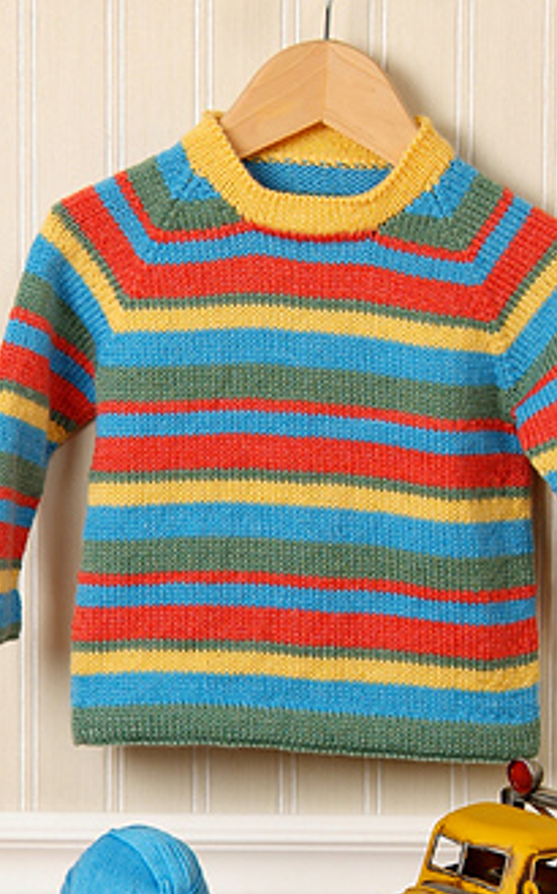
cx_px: 389
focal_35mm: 155
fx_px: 3773
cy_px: 361
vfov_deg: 13.5
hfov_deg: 8.4
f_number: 6.7
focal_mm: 52
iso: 100
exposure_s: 1/60
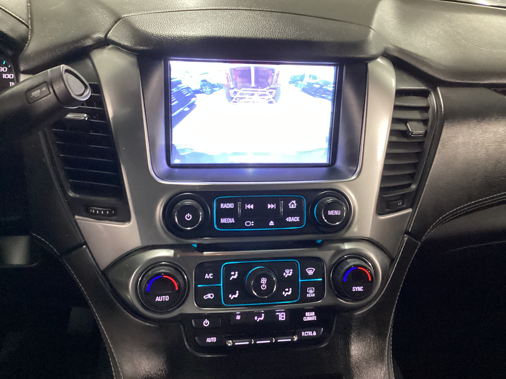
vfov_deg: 45.4
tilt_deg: -28.8
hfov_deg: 58.4
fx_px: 453
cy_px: 190
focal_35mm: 31
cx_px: 253
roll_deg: -4.6
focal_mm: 3.3
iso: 400
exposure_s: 1/30
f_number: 2.4
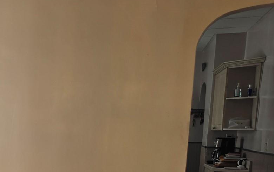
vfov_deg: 19.2
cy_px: 204
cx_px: -67
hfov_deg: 27.5
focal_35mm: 64
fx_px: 478
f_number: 1.4
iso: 12
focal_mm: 6.5
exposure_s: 1/120
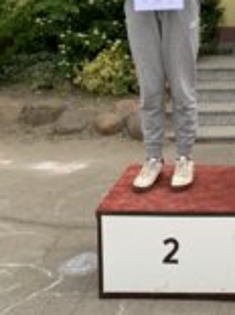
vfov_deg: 27.8
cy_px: 24
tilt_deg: -3.0
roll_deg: -1.0
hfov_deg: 20.3
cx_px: 292
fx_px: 607
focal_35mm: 67
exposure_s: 1/842
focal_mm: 4.25
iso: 25
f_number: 1.8
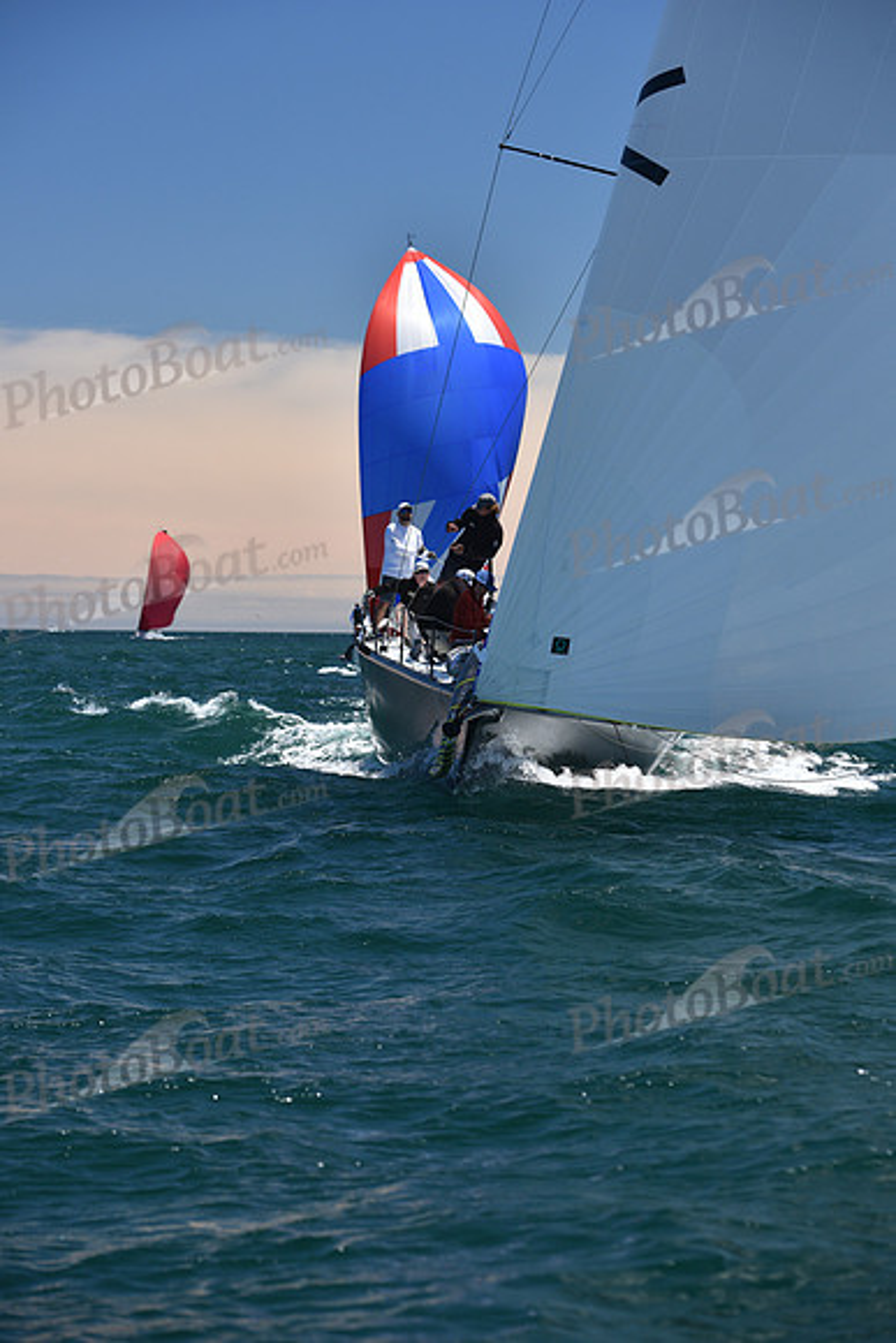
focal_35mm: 98
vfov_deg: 20.8
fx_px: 3656
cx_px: 448
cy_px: 672
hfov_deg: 14.0
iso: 250
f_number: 5.6
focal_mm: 98
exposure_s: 1/800
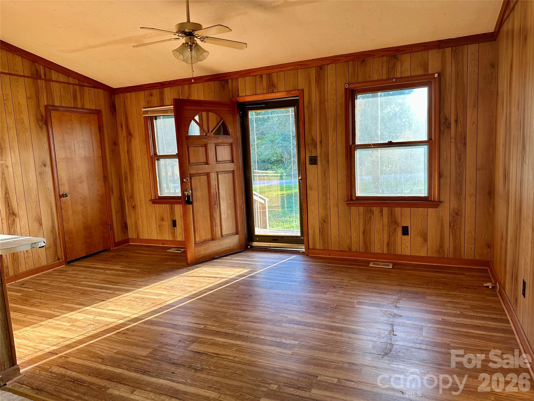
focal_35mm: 24
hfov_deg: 71.6
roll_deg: +2.7
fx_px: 370
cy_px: 200
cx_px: 267
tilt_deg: -7.4
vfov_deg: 56.8
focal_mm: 6.86
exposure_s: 1/121
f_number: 1.78
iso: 80
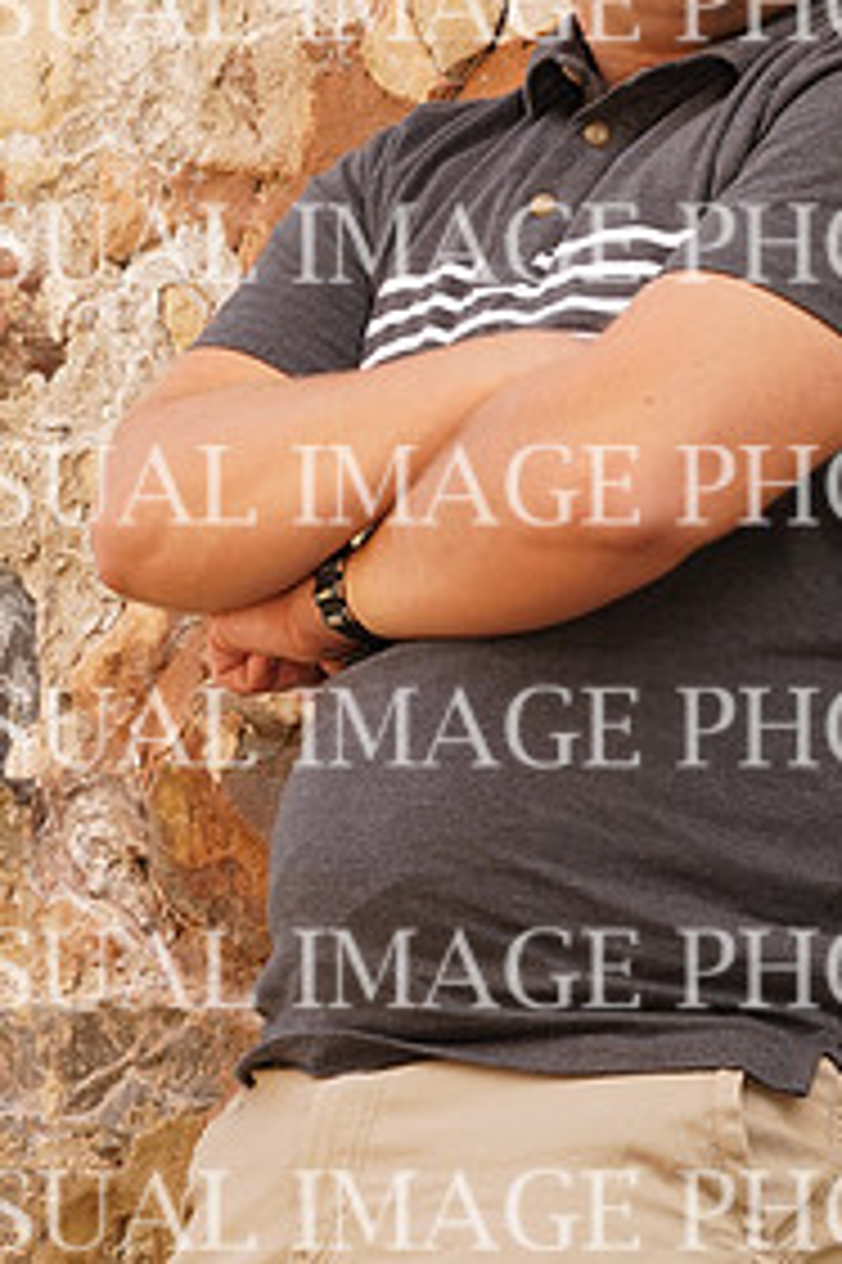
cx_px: 646
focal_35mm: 217
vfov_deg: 9.5
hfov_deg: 6.3
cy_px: 364
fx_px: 7622
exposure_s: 1/100
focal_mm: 70
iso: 320
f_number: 8
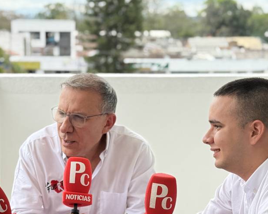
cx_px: 77
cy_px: 173
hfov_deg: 20.9
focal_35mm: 91
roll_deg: +0.2
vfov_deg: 16.8
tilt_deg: -10.8
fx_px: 722
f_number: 1.78
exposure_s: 1/1513
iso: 80
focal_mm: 6.76
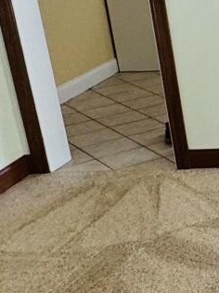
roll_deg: +3.6
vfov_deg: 22.0
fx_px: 751
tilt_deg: -16.5
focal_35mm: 89
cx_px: 477
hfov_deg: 13.5
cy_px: 119
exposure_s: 1/120
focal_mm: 2.22
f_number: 2.2
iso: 125
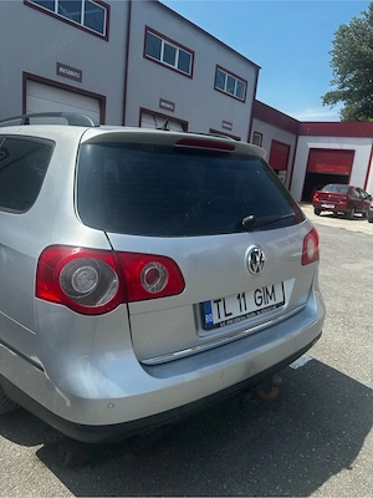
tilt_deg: -11.4
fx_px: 345
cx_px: 186
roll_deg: -5.4
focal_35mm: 24
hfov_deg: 56.8
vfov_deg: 71.6
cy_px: 249
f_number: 1.78
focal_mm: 6.86
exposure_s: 1/2882
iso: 80
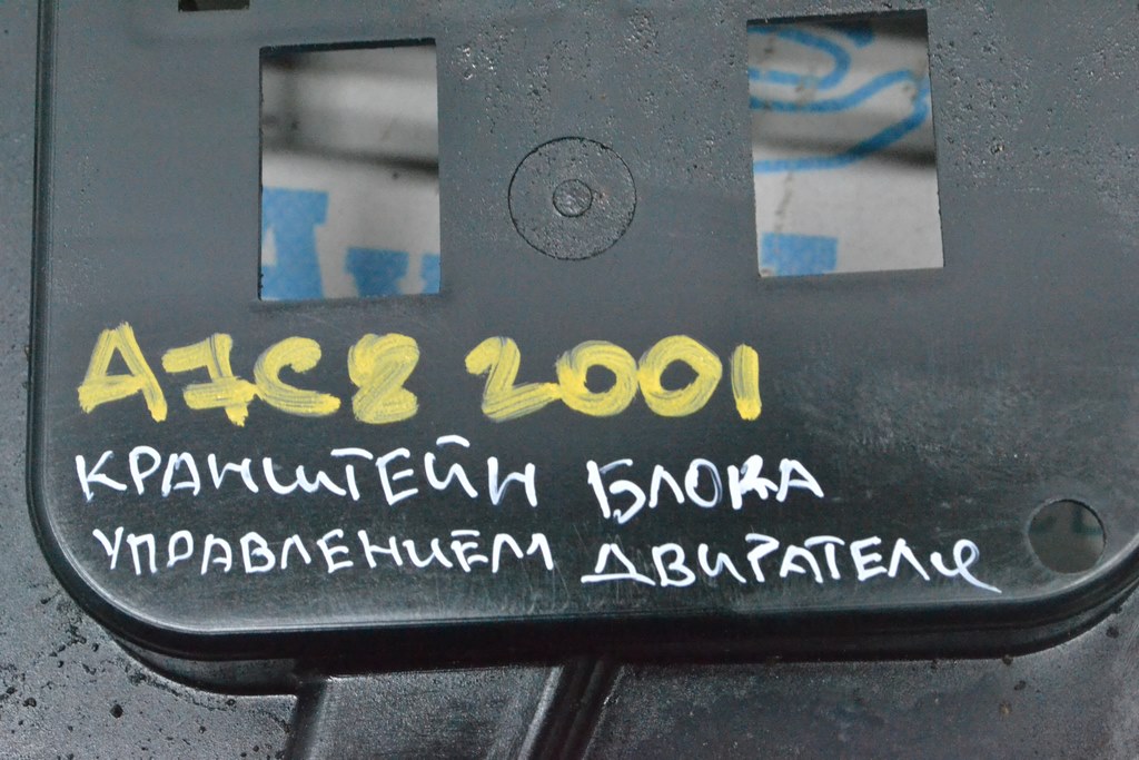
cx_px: 570
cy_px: 380
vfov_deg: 16.6
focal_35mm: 82
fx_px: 2610
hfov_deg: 24.6
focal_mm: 55
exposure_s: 1/125
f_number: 10
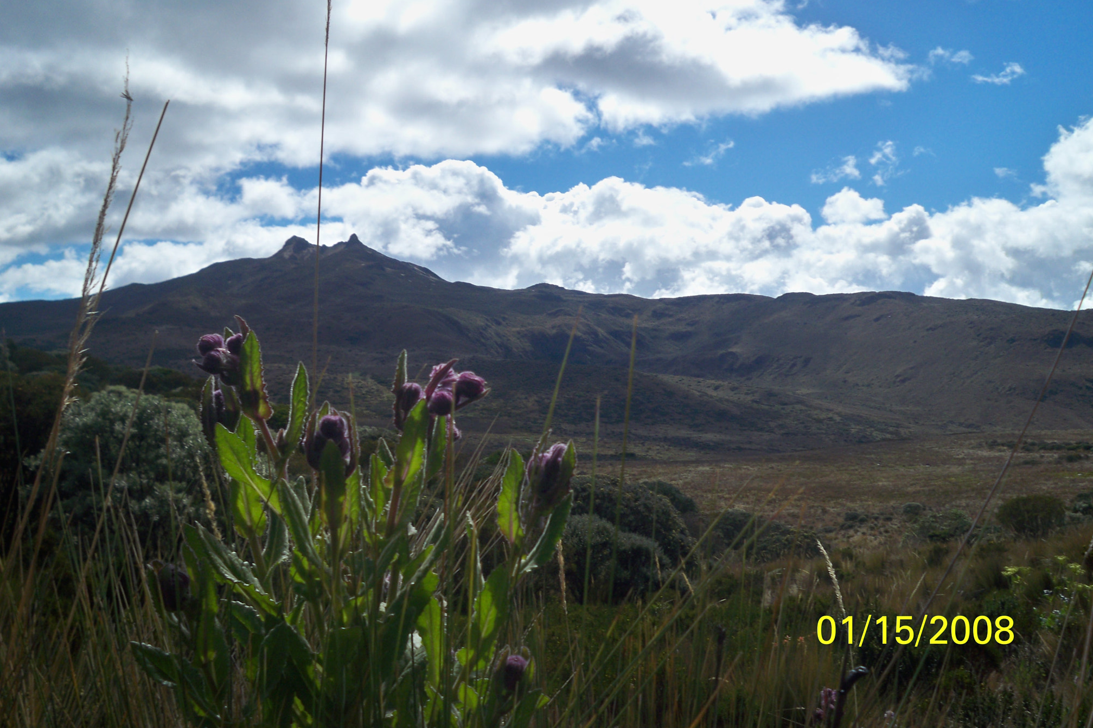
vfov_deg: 35.9
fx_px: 1123
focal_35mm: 37
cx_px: 544
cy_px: 320
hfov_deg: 51.9
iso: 100
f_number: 8.7
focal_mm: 6.3
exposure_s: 1/250
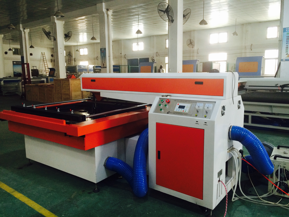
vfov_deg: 48.2
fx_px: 242
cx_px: 144
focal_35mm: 29
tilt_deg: -6.1
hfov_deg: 61.7
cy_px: 108
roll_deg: +0.4
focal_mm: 4.15
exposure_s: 1/30
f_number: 2.2
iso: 125
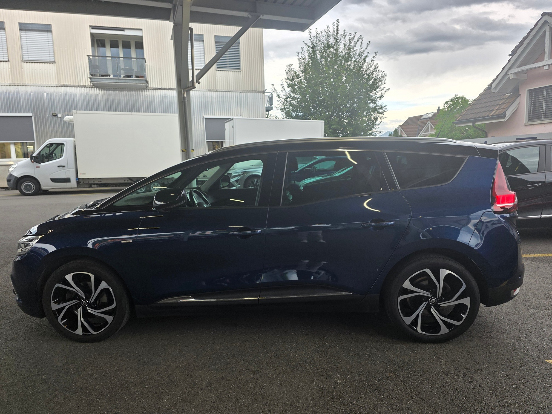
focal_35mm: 23
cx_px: 276
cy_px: 207
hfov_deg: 73.9
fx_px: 367
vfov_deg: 58.9
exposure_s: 1/180
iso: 40
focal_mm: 6.3
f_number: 1.7
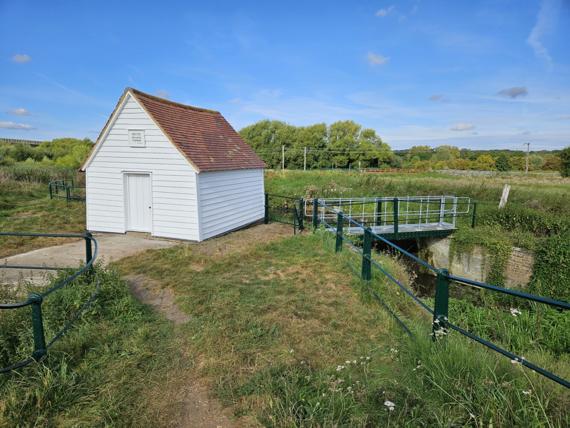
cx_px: 285
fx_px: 379
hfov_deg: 73.9
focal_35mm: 23
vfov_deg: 58.9
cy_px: 214
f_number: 1.8
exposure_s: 1/2333
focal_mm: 5.4
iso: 25
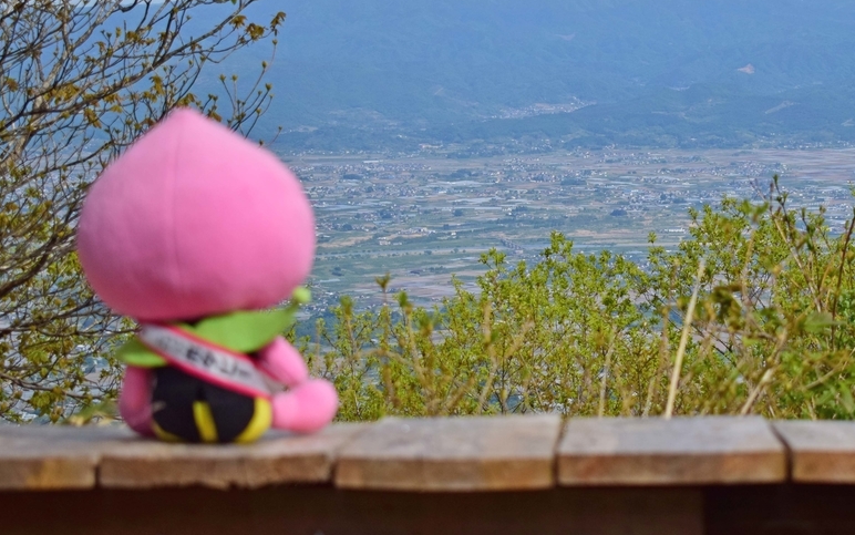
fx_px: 2657
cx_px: 629
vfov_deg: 11.5
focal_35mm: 114
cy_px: 156
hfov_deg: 18.2
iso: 250
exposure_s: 1/4000
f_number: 5.3
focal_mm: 48
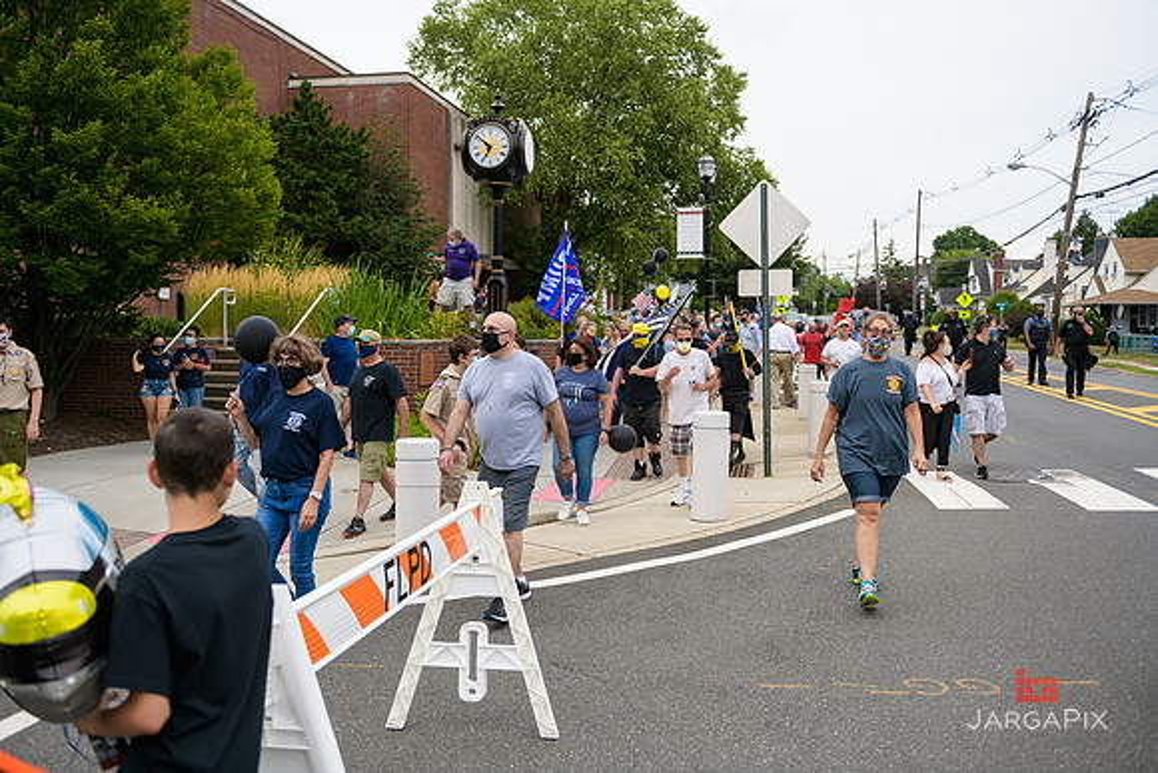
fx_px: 1030
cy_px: 386
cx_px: 579
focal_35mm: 32
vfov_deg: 41.1
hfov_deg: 58.7
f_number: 3.2
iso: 200
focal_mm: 32
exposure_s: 1/640
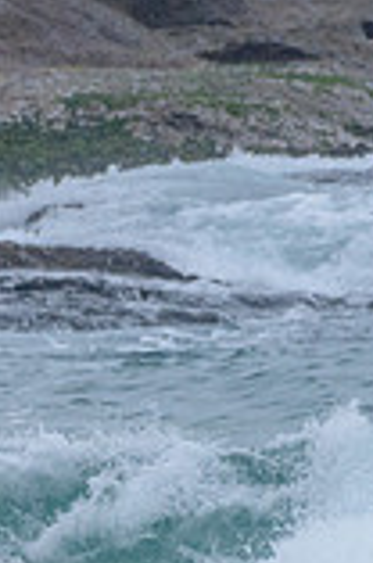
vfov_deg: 0.9
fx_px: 35434
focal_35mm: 2270
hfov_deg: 0.6
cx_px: -166
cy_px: 536
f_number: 5.6
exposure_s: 1/2000
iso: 1600
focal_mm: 500
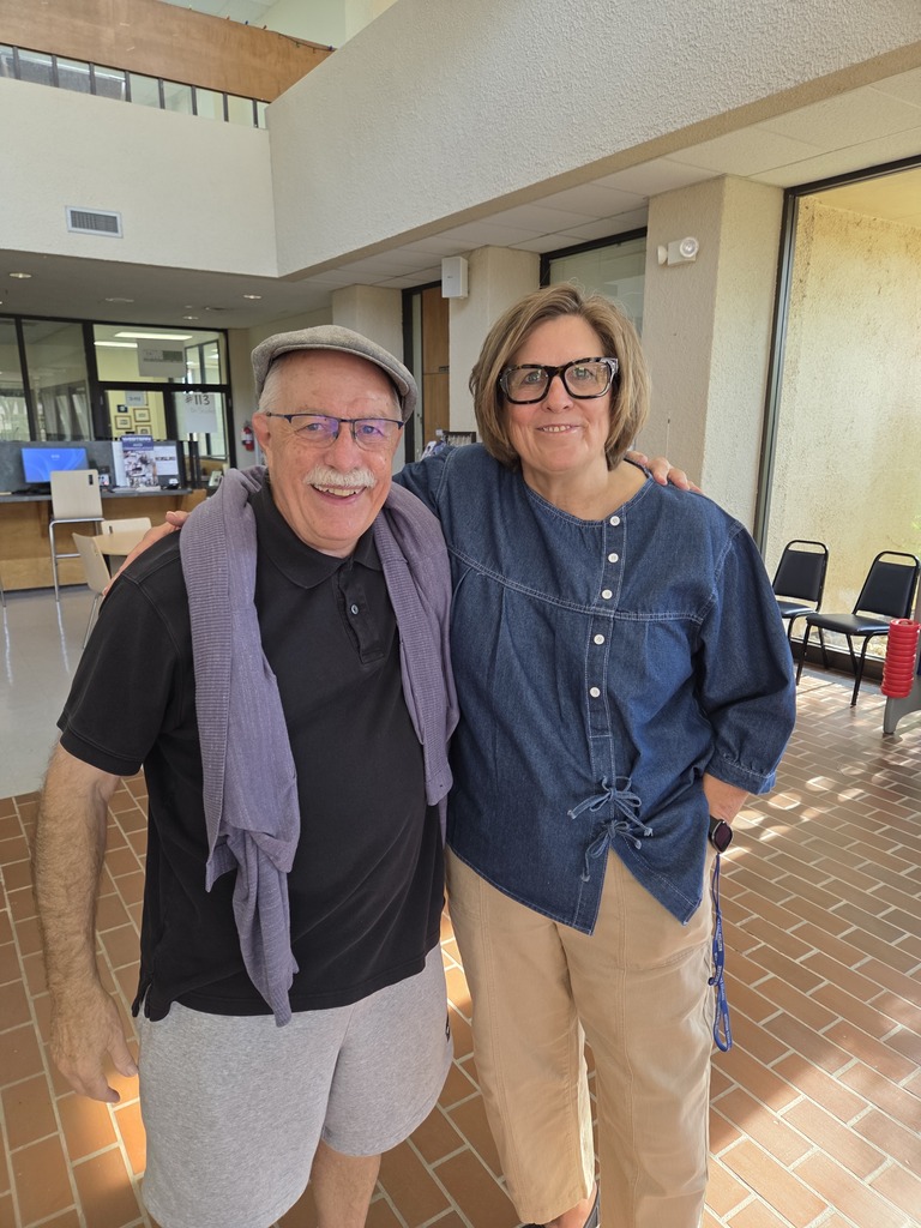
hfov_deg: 58.9
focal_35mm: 23
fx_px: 816
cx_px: 460
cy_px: 614
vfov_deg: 73.9
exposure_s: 1/120
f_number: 1.8
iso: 125
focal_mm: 5.4
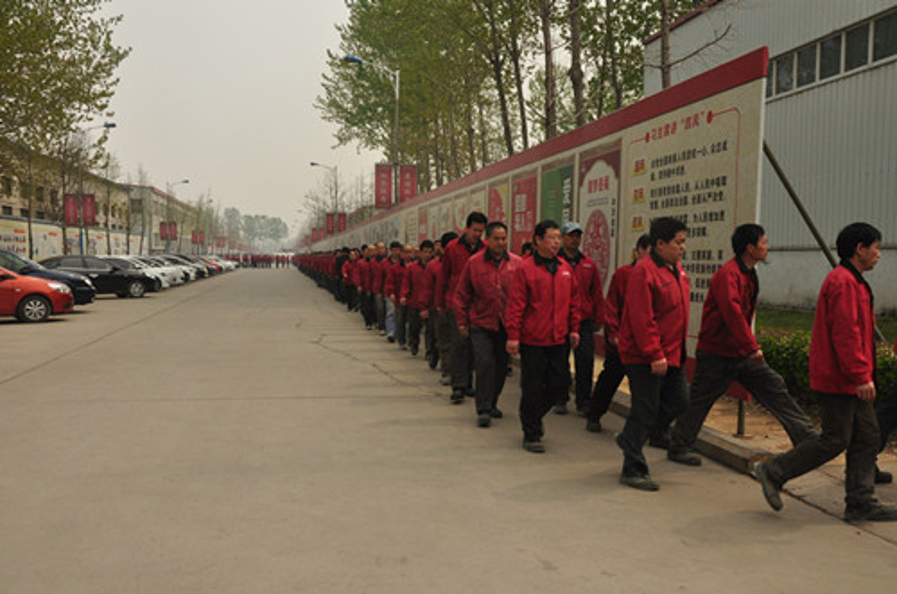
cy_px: 297
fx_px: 932
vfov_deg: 35.3
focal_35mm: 38
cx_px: 448
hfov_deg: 51.4
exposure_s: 1/800
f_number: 14
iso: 800
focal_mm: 25
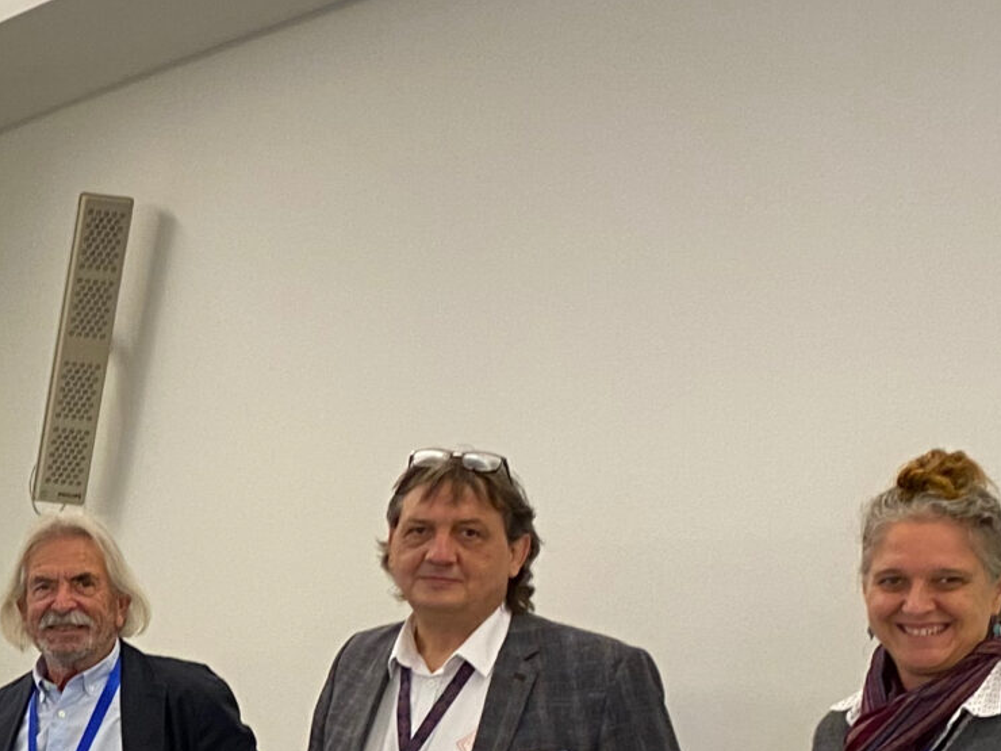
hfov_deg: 20.2
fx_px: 2603
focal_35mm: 90
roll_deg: -0.3
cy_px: 681
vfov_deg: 16.2
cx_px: -239
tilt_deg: -1.1
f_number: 1.8
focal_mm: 4.25
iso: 80
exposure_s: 1/50
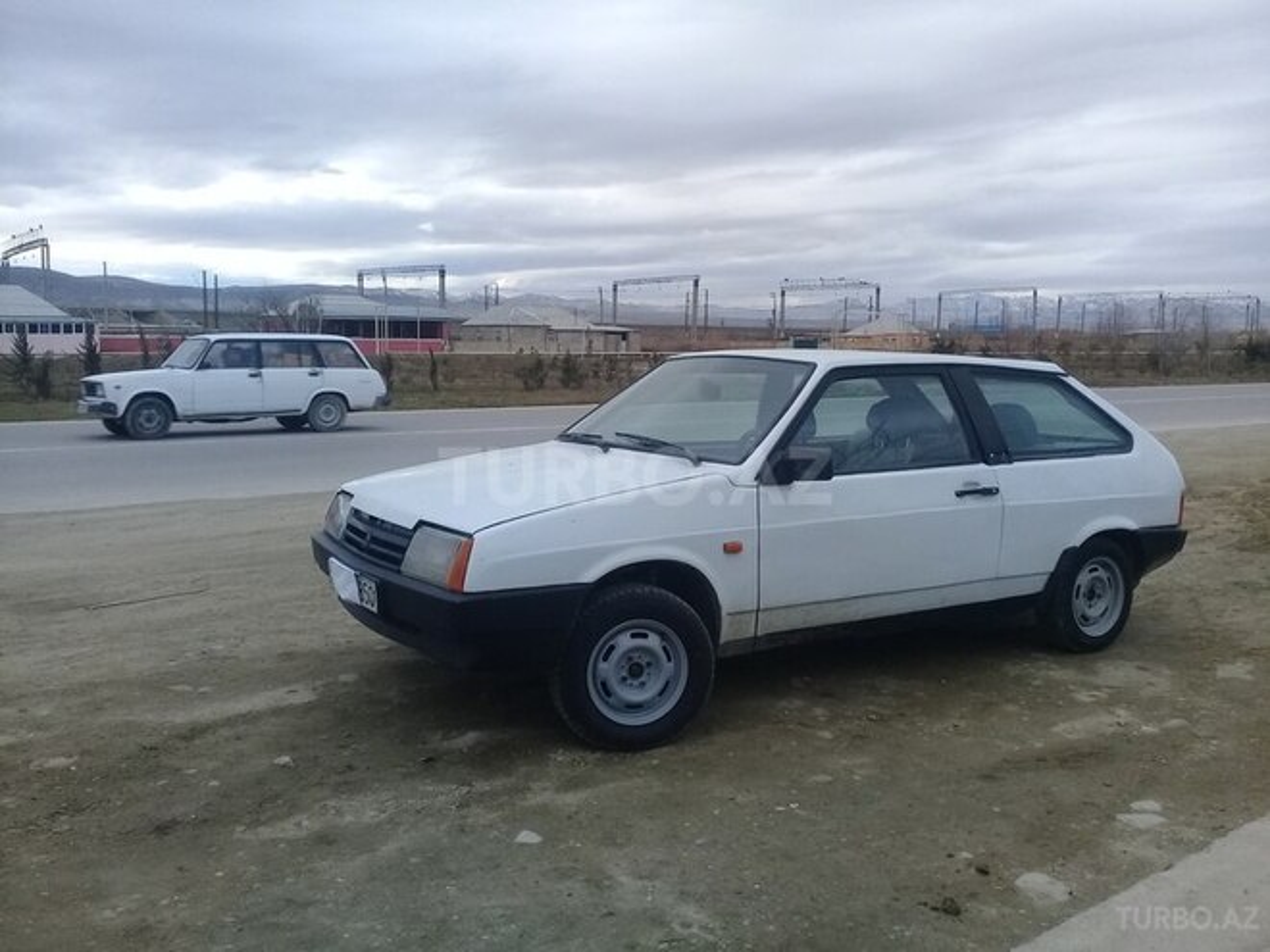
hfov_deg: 58.4
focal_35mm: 31
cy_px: 476
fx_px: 1137
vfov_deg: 45.4
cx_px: 635
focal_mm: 3.3
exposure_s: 1/539
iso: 50
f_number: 2.2
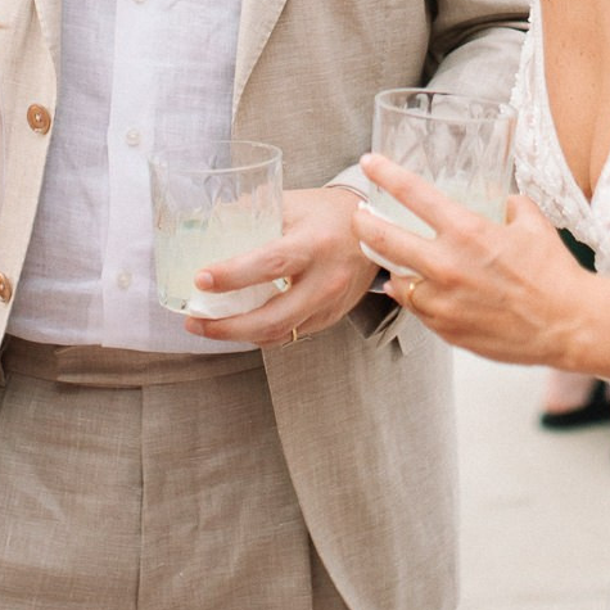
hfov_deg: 12.6
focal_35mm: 138
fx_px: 2751
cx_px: 352
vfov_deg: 12.1
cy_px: -267
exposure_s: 1/800
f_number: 2
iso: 400
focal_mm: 35
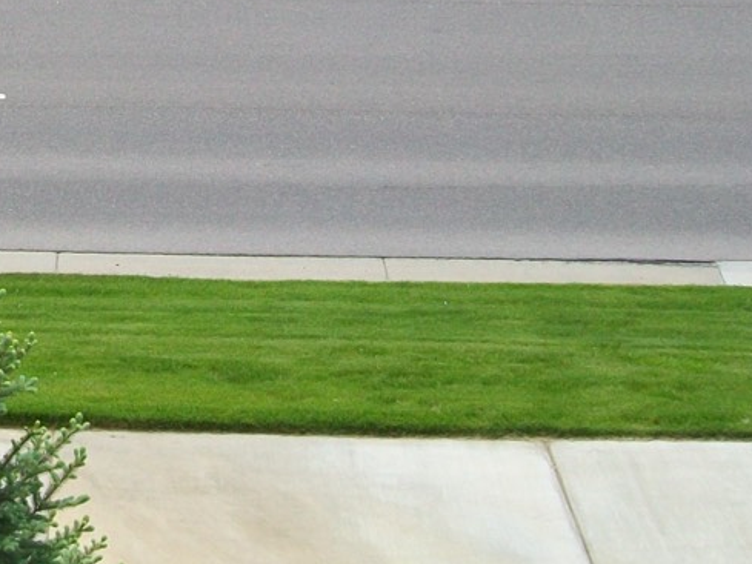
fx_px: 2238
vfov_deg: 14.0
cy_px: -92
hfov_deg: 18.0
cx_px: -183
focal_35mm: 103
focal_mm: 6
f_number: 4.8
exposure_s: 1/320
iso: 64
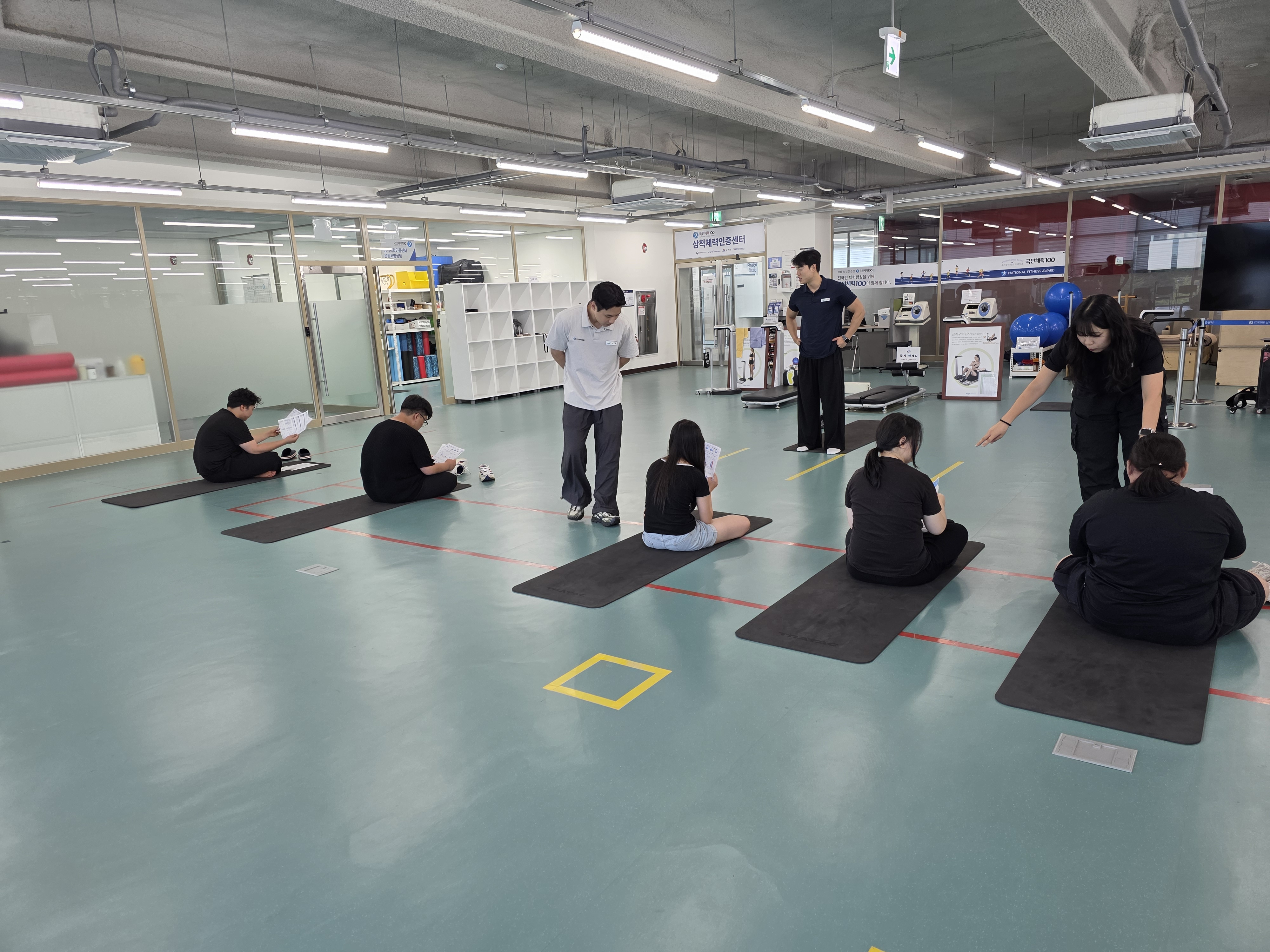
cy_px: 476
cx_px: 635
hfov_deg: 73.9
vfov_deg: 58.9
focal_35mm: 23
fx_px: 844
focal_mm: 6.3
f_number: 1.7
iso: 125
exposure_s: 1/120
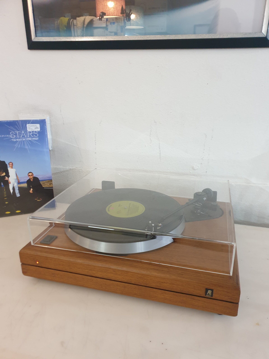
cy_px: 180
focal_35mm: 26
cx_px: 134
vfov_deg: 67.3
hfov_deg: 53.1
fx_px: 269
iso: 250
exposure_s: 1/33
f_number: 1.5
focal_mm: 4.3
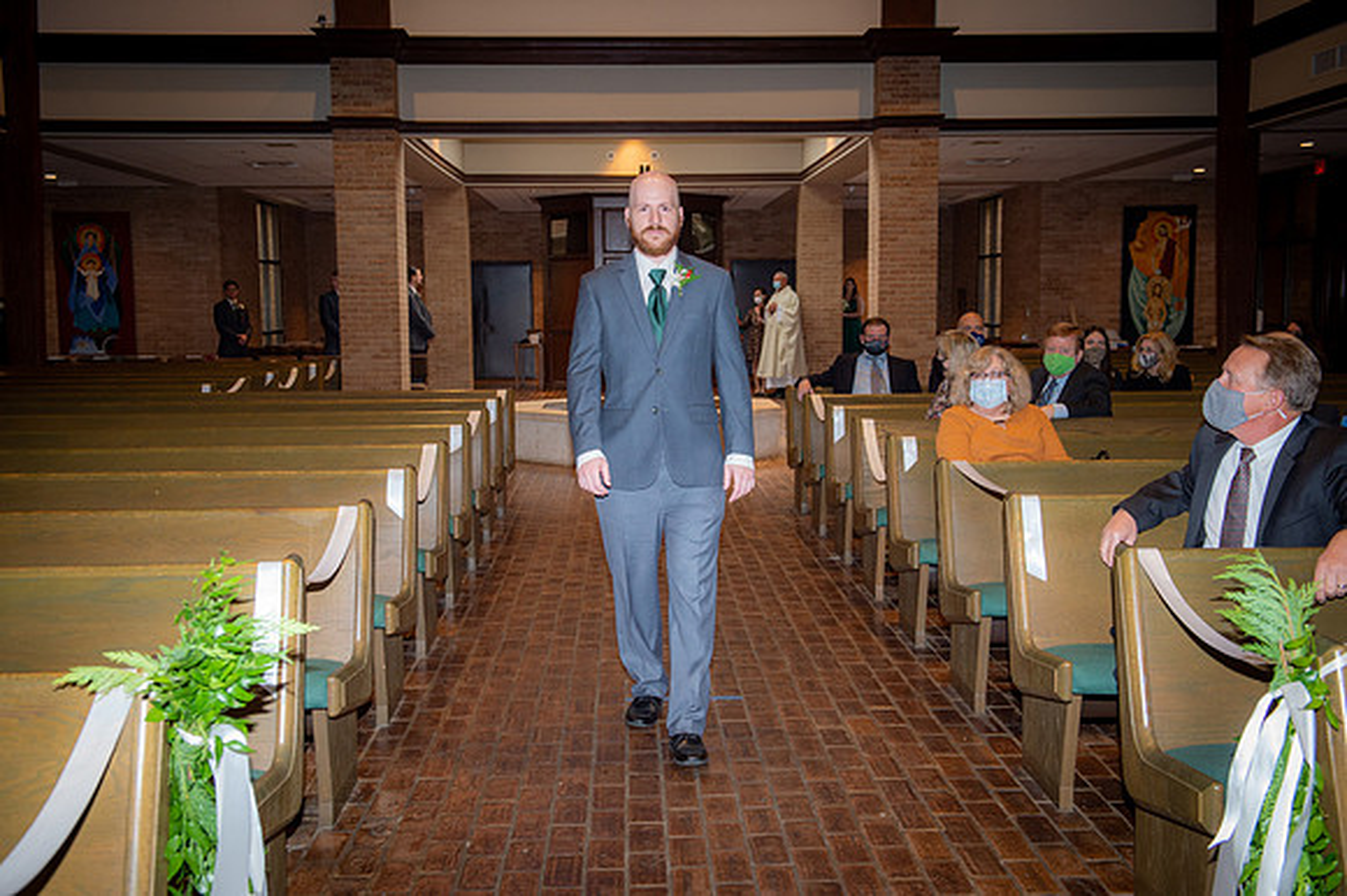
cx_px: 674
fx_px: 1421
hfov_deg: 50.7
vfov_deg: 35.0
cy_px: 448
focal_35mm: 38
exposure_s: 1/160
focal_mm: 38
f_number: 5.6
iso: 1250
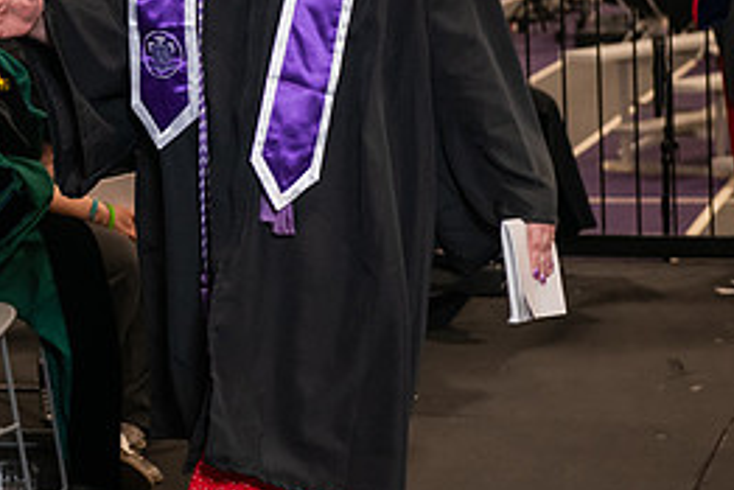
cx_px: -22
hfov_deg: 13.8
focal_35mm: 146
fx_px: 2978
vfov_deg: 9.3
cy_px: -29
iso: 1600
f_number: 5
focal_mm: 66
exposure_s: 1/125
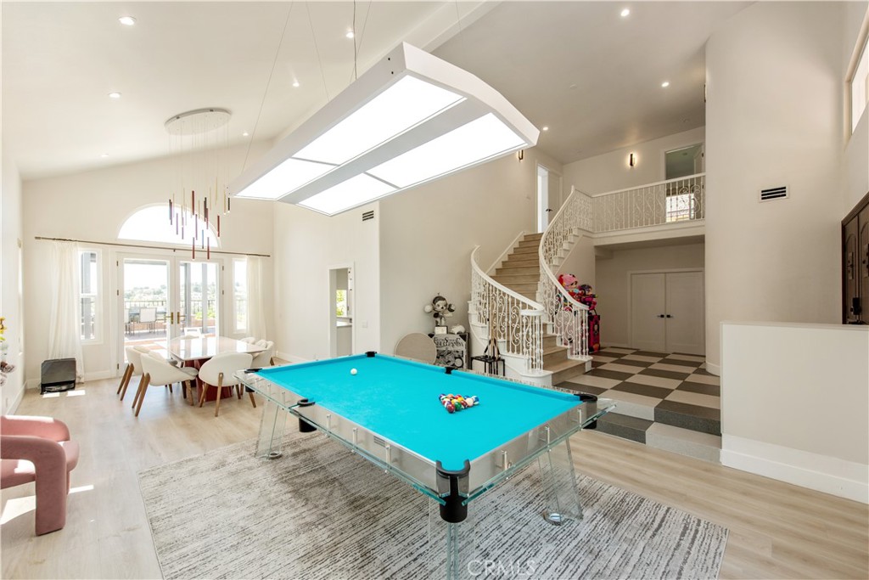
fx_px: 338
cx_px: 434
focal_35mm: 14
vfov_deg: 81.2
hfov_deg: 104.2
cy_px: 290
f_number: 5.6
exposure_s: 1/125
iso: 250
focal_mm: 14
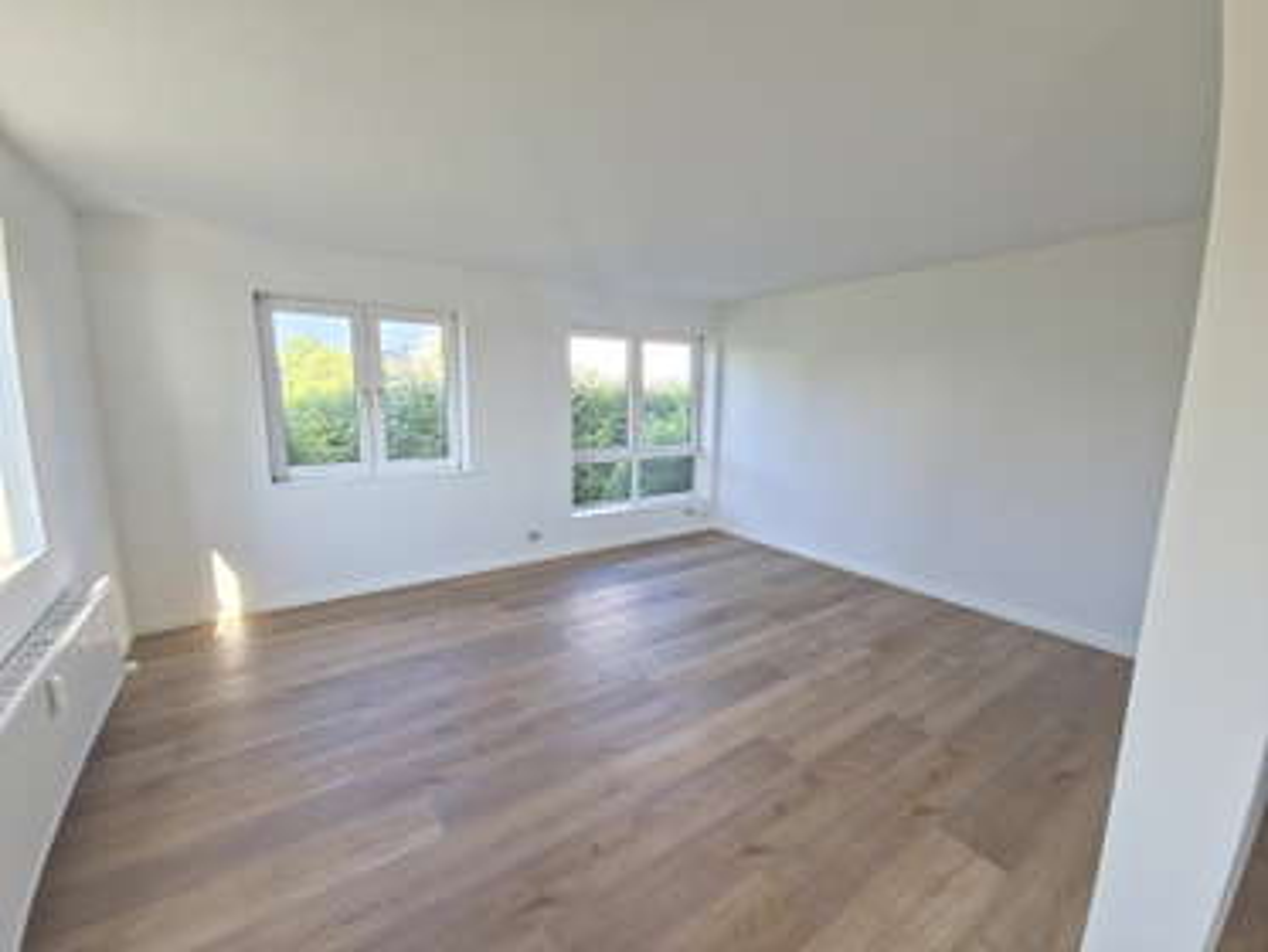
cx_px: 634
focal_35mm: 13
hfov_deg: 106.2
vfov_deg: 89.9
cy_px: 476
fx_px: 476
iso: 64
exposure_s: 1/100
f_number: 2.2
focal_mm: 2.2
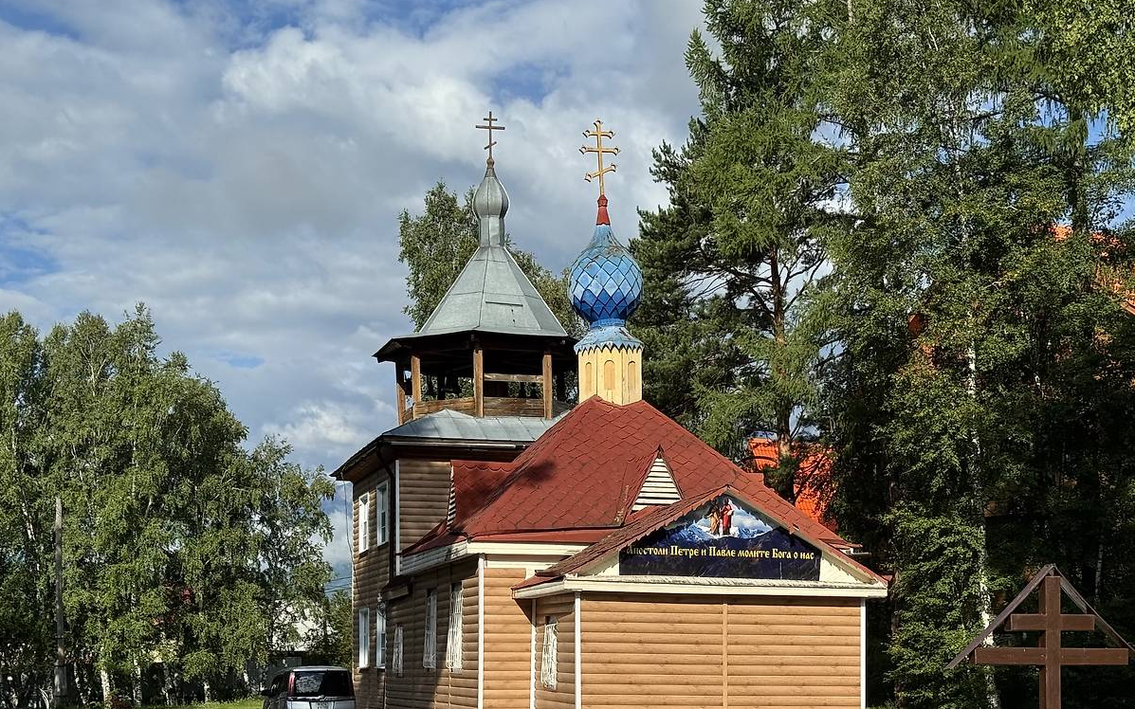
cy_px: 412
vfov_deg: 25.3
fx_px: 1577
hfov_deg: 39.6
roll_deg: +0.6
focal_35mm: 51
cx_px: 567
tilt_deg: +10.7
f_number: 1.78
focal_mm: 6.76
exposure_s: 1/5848
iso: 64
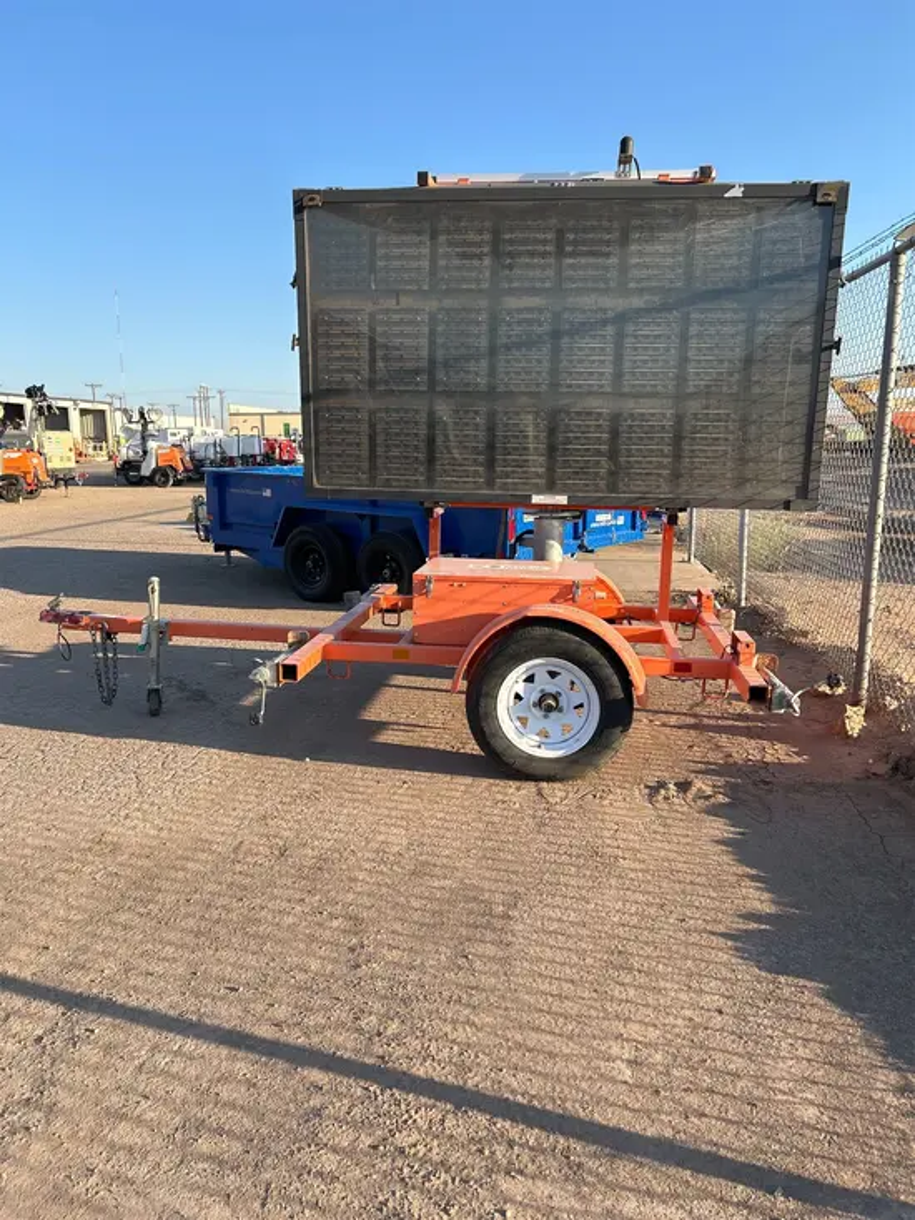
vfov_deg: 67.3
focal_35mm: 26
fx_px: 916
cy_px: 610
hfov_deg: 53.1
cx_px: 458
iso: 50
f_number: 1.5
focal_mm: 5.7
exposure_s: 1/1377
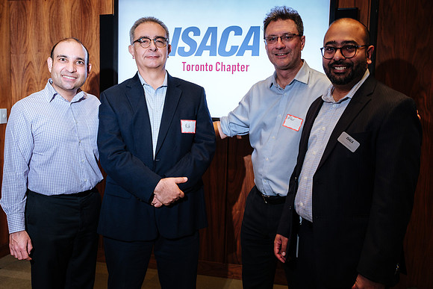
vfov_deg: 36.8
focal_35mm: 36
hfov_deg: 53.0
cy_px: 153
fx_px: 434
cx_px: 207
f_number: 4
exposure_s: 1/60
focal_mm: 22
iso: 640
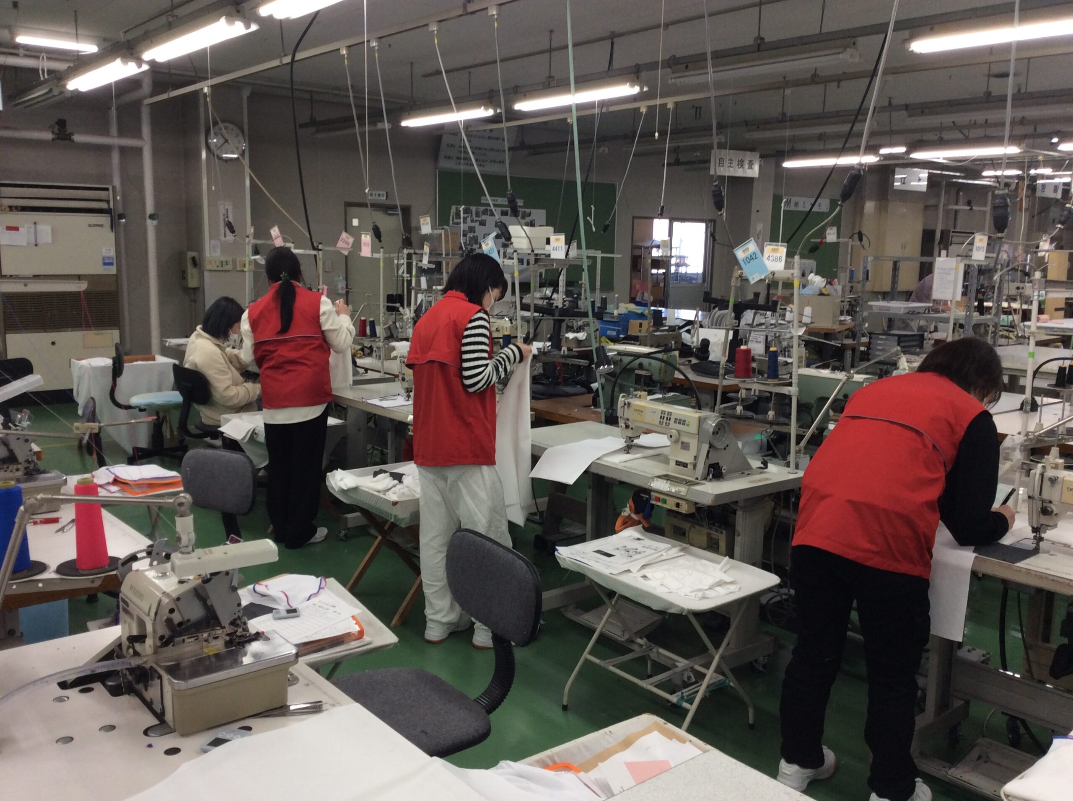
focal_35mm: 32
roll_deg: +0.5
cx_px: 536
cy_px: 400
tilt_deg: -11.1
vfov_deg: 44.1
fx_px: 990
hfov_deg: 56.9
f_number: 2.4
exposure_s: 1/40
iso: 40
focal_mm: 3.3
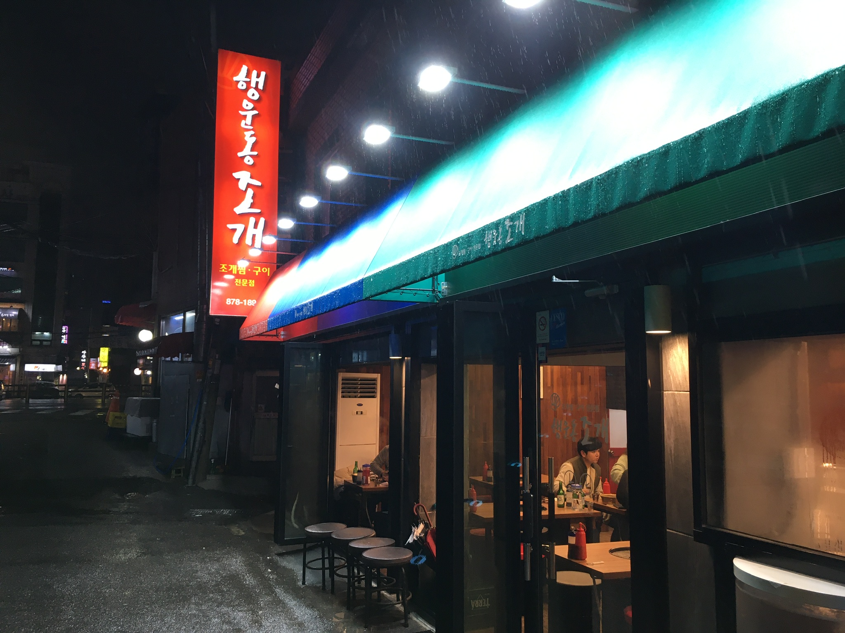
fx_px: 708
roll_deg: -1.1
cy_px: 316
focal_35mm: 29
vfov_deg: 48.2
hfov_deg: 61.7
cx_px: 422
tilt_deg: +4.9
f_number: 2.2
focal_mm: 4.15
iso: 50
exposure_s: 1/30
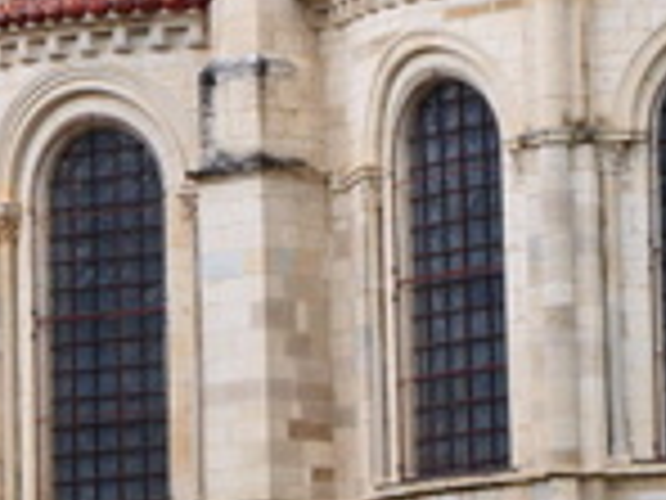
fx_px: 6253
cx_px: 603
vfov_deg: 4.6
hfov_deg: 6.1
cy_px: -203
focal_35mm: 325
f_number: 8
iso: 200
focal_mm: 30
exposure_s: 1/250
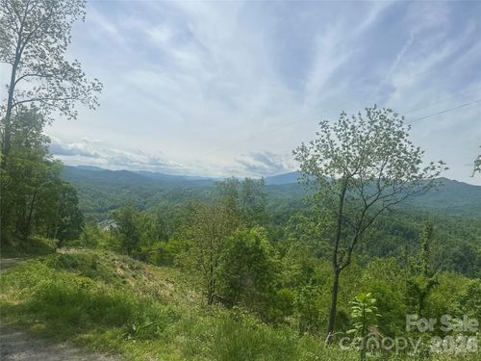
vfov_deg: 56.8
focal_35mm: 24
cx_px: 240
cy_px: 180
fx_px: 333
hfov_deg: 71.6
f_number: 1.78
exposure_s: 1/10753
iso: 80
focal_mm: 6.86
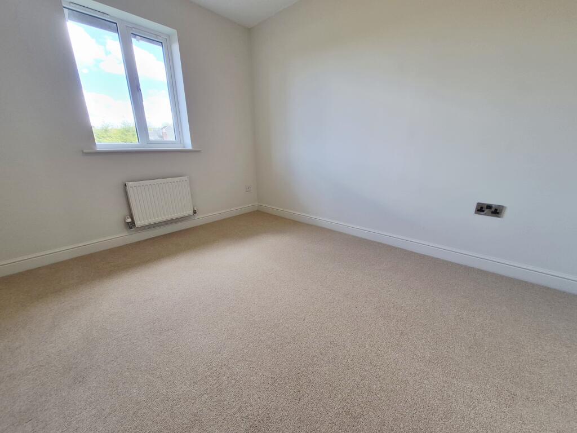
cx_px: 288
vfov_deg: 89.9
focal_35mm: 13
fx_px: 217
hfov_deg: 106.2
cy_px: 216
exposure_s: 1/50
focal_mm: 1.74
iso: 50
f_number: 2.2
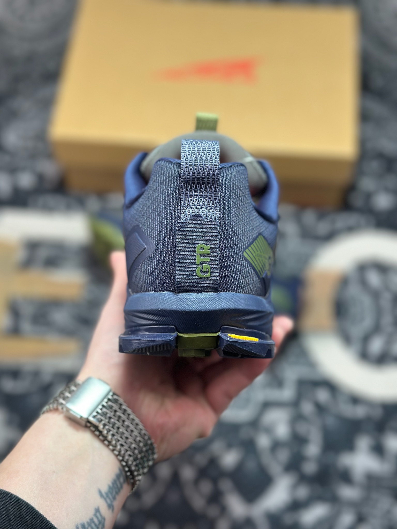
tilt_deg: -61.2
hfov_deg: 30.3
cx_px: 198
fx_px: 734
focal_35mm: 48
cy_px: 264
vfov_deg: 39.7
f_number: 1.78
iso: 80
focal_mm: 6.86
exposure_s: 1/380
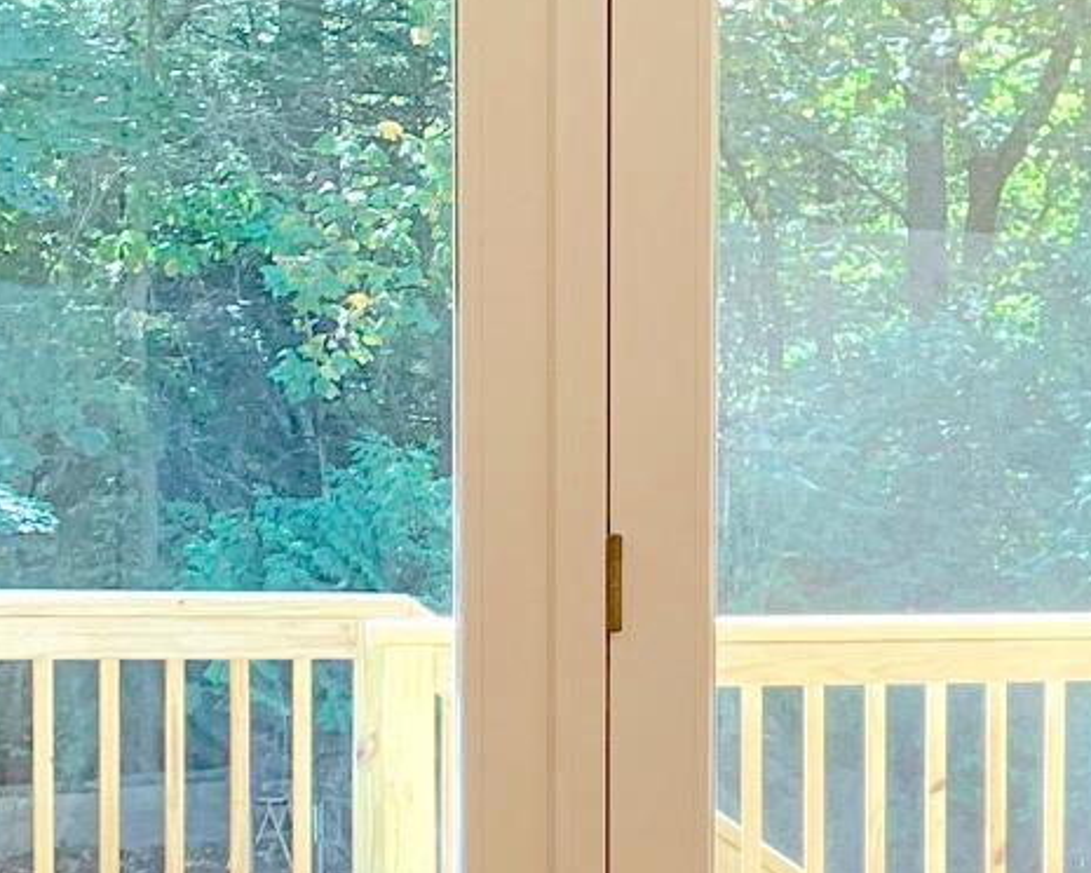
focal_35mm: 110
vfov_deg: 14.0
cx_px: 2008
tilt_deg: -5.5
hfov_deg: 15.0
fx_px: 3552
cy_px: 669
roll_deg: -1.5
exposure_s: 1/120
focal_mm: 4.25
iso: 50
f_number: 1.8
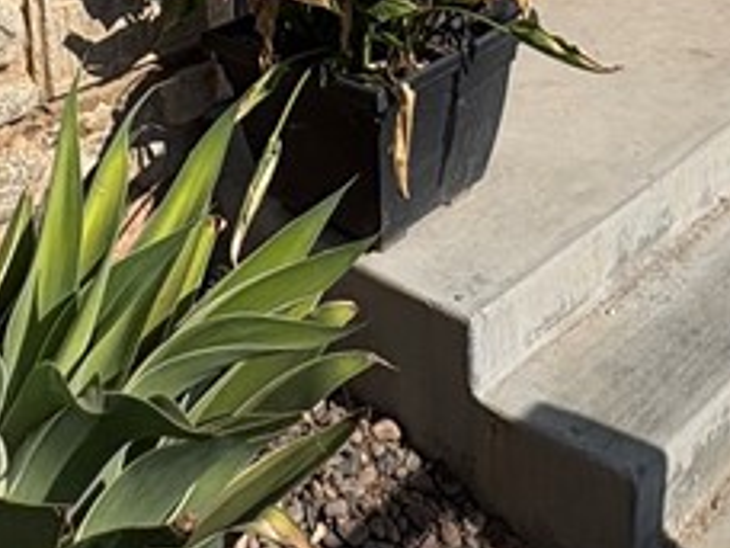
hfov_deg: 30.6
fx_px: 1329
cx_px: 451
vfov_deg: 19.3
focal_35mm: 63
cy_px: -346
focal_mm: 2.22
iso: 50
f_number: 2.2
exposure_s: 1/3546
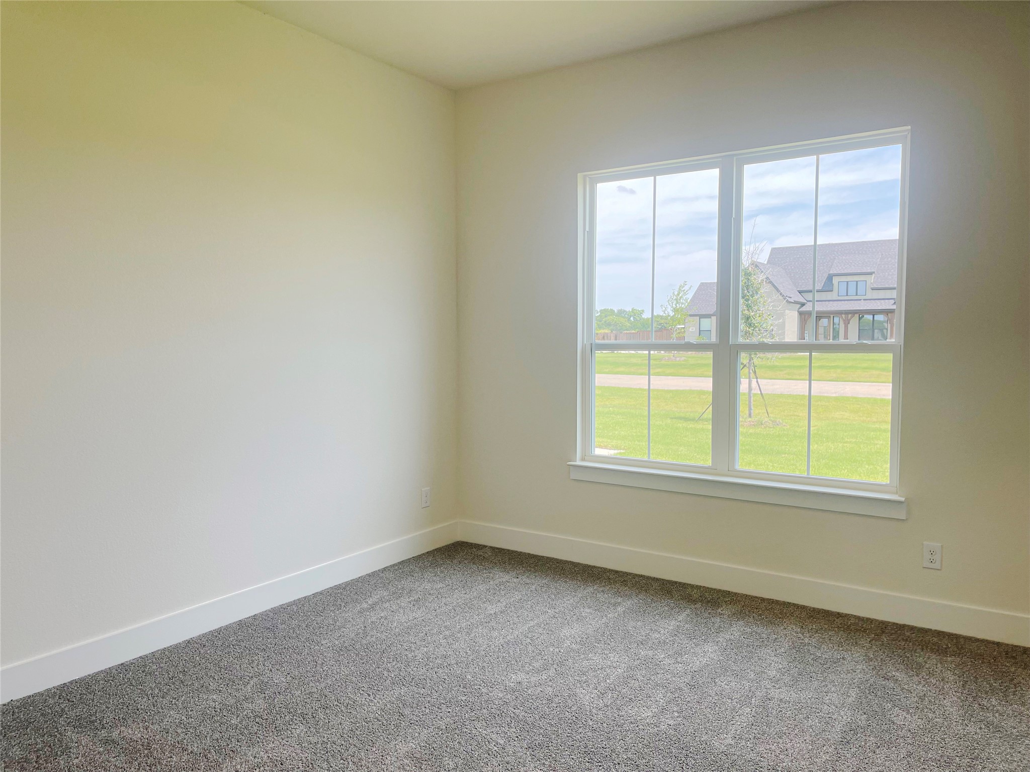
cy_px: 386
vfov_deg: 54.9
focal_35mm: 25
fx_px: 744
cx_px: 515
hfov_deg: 69.4
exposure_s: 1/389
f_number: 1.6
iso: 32
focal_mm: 5.1
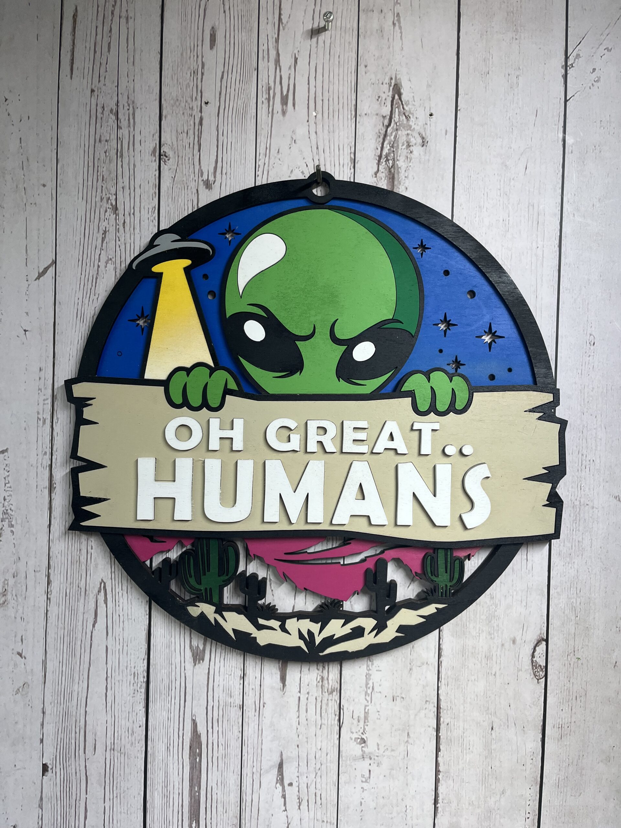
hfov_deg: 53.1
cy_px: 414
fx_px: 622
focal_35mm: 26
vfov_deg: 67.3
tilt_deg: -1.1
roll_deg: -1.6
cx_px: 310
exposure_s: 1/120
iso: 50
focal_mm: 5.1
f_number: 1.6
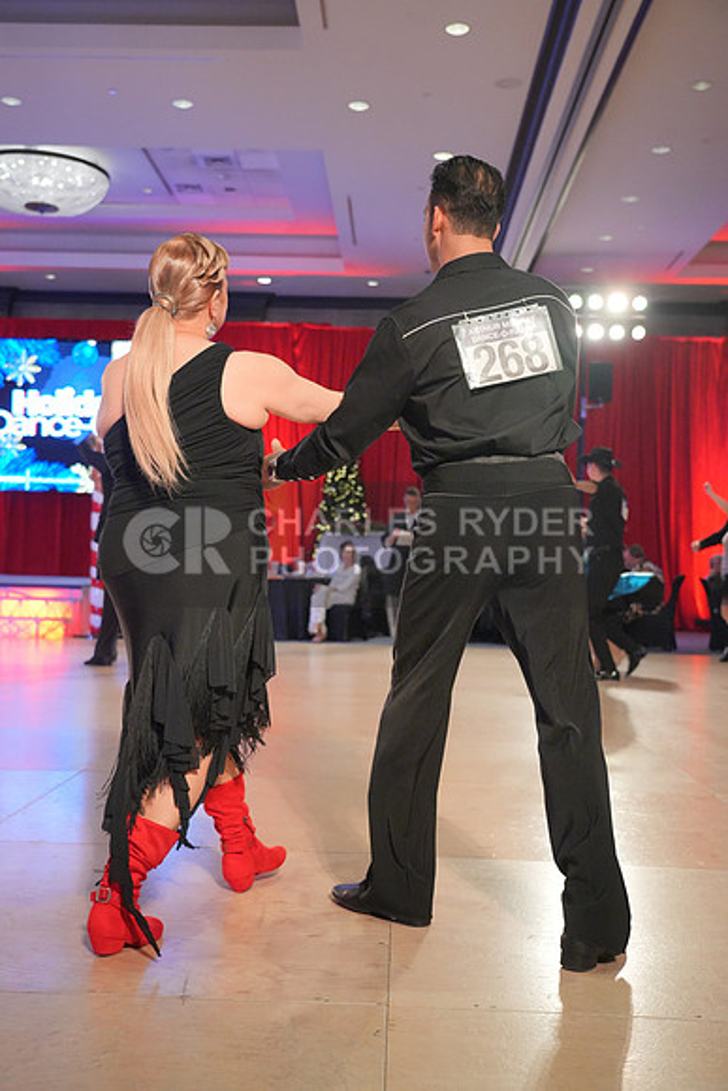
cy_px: 546
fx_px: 1182
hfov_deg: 34.2
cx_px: 364
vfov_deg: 49.5
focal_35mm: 39
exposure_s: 1/400
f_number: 4
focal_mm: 39
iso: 4000
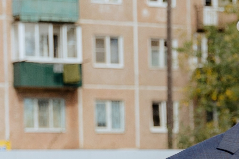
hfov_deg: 8.3
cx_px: 520
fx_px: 1553
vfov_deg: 5.9
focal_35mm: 234
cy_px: 169
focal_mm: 38.9
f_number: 3.5
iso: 100
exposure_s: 1/1000
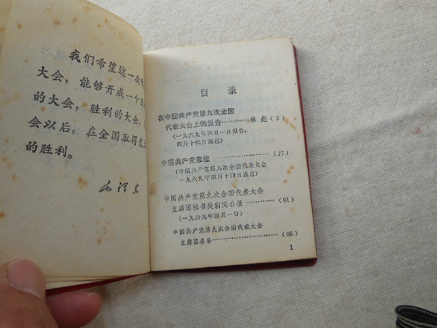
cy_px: 164
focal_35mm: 30
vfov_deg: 46.8
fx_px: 379
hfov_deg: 60.0
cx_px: 218
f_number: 3.2
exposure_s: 1/250
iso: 160
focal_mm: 5.3
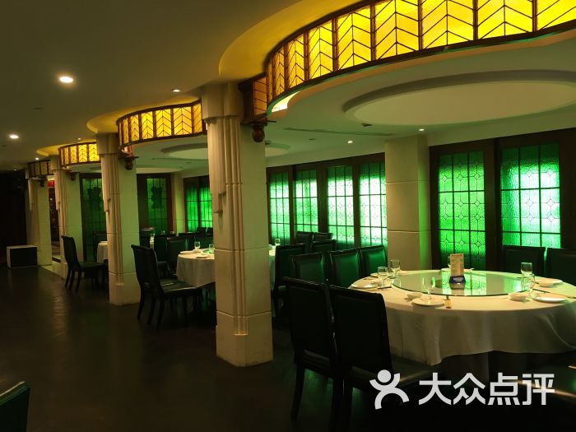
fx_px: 483
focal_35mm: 29
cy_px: 216
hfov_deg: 61.7
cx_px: 288
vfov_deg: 48.2
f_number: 2.2
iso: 100
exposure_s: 1/33
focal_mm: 4.15
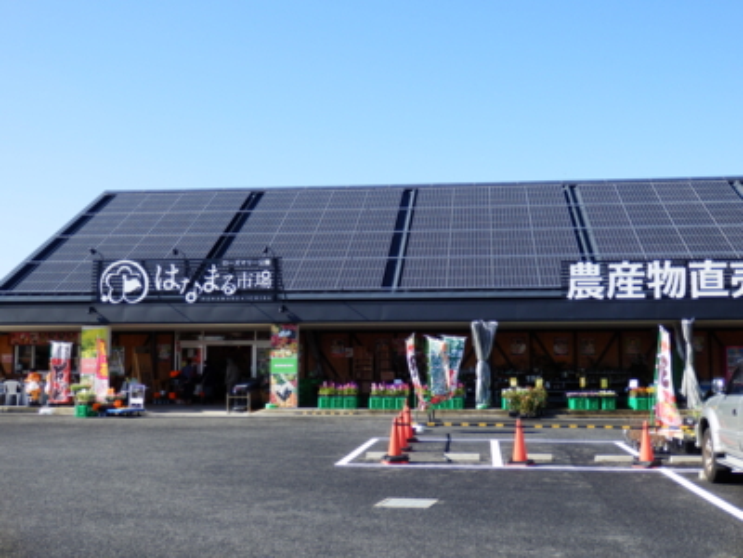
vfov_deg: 36.0
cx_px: 372
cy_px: 279
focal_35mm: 40
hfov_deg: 46.8
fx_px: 859
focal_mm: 7.3
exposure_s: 1/400
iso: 80
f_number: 3.7
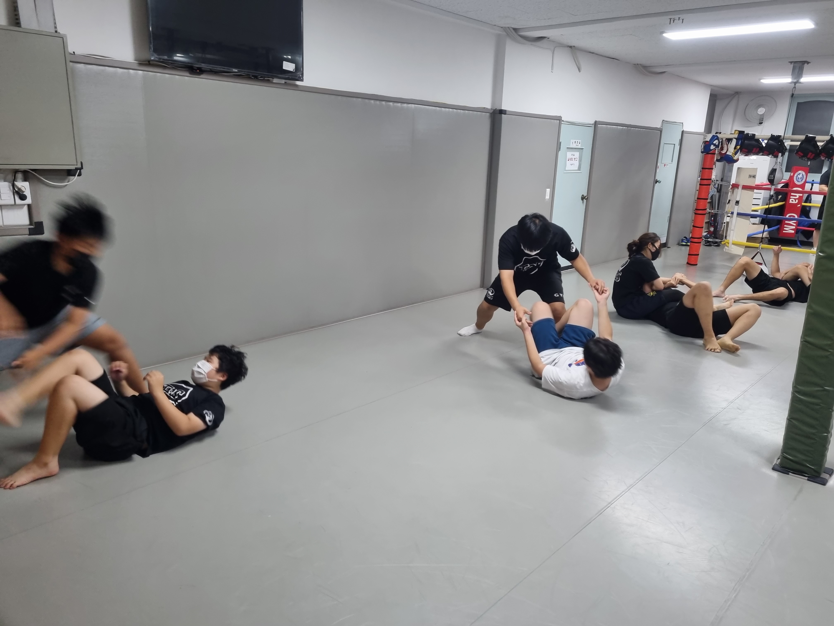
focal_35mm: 26
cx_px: 417
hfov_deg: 67.3
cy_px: 313
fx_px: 626
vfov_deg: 53.1
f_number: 1.8
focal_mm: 5.4
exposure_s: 1/40
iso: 160
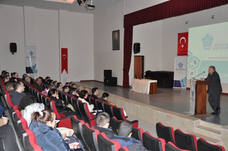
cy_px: 76
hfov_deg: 53.2
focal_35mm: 36
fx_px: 228
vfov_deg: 36.8
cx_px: 114
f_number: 5
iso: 1600
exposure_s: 1/60
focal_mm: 24
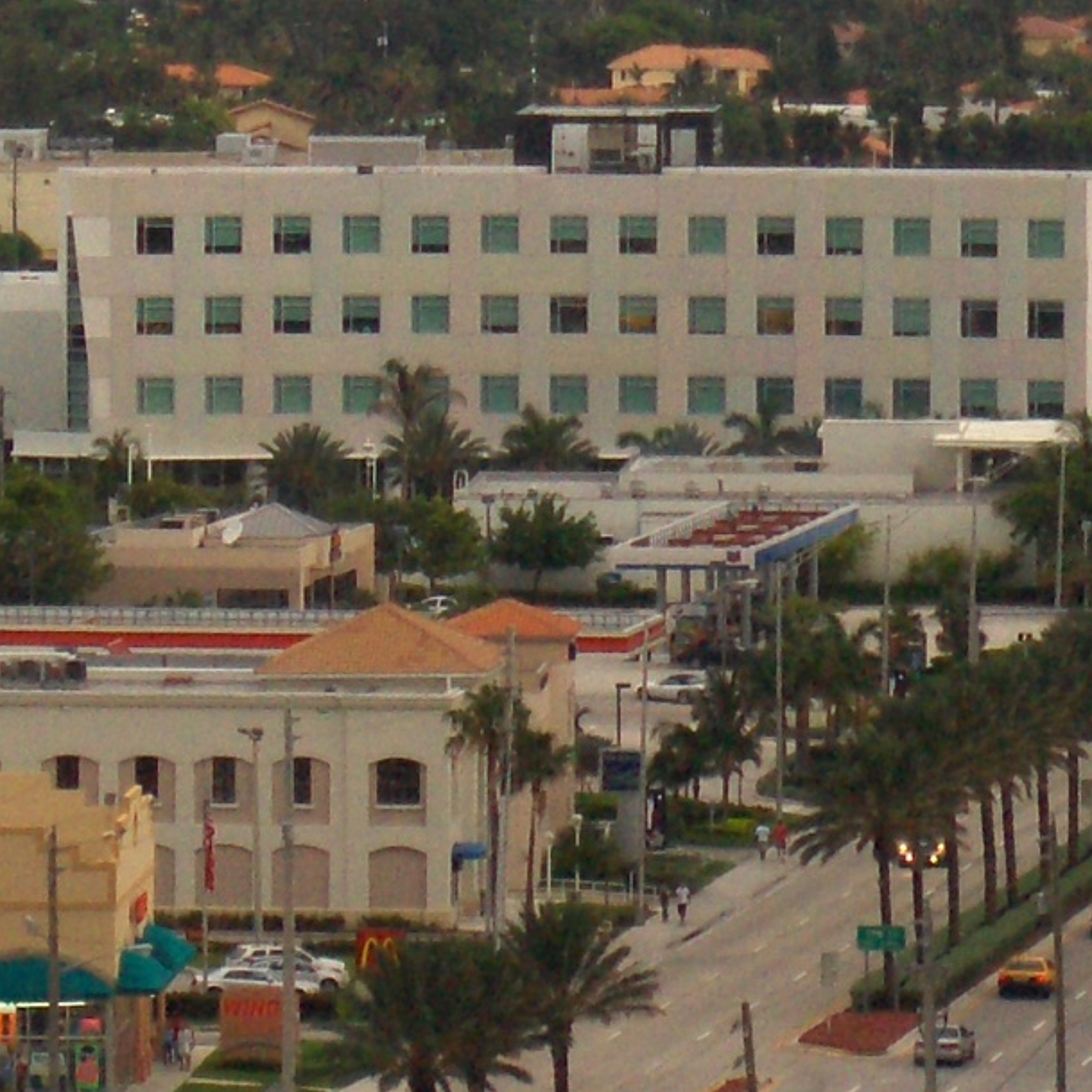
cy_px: 520
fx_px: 4890
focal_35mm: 137
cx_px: 776
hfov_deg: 12.7
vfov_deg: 12.7
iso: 100
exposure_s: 1/125
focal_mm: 22.5
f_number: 5
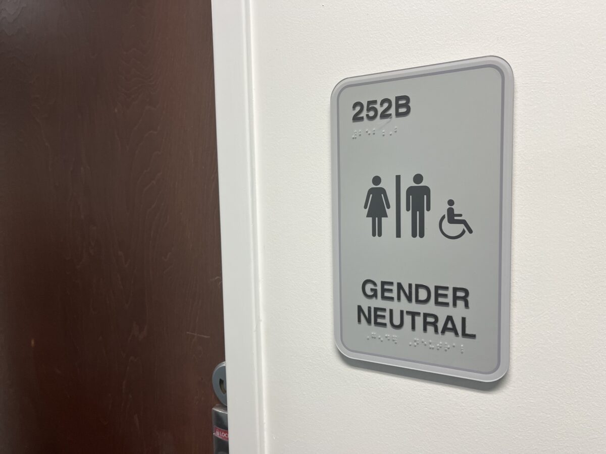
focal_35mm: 26
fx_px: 455
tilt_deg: -4.4
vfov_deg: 53.1
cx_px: 303
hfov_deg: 67.3
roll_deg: +1.4
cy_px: 227
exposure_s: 1/60
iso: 80
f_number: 1.6
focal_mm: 5.1
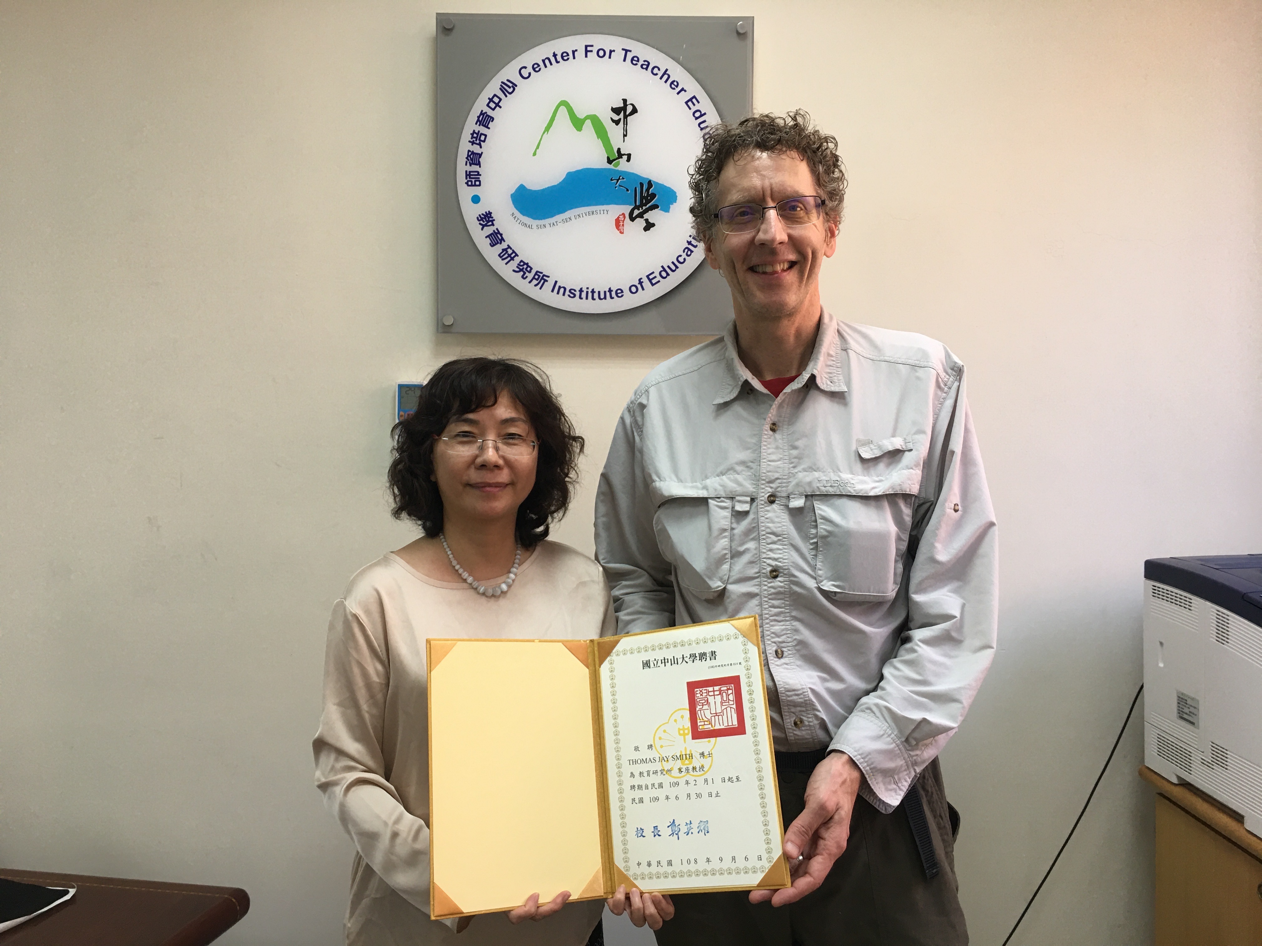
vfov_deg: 48.2
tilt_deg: -1.3
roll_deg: -0.3
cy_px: 473
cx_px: 631
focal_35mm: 29
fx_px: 1057
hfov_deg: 61.7
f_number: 2.2
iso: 25
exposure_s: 1/30
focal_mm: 4.15
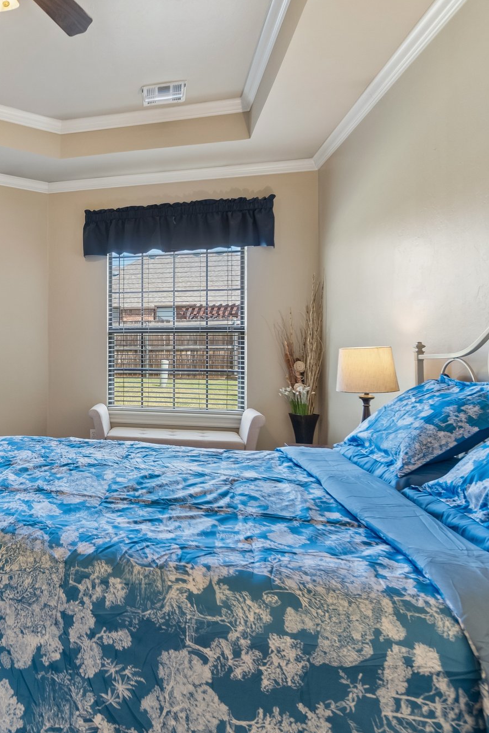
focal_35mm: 23
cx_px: 23
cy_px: 360
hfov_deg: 47.6
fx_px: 469
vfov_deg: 76.1
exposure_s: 1/50
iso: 200
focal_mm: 10
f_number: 6.3
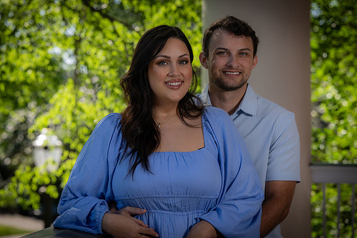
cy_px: 119
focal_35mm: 88
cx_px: 178
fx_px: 873
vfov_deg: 15.5
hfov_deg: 23.1
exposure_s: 1/160
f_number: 4.5
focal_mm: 88
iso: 100
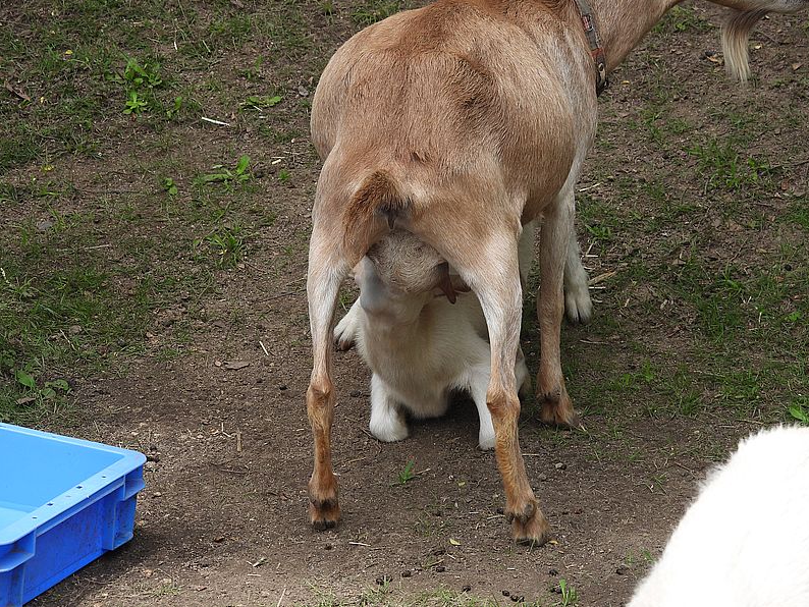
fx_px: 3179
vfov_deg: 10.9
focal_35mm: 136
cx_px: 406
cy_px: 305
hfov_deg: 14.5
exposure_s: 1/400
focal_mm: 24.1
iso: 100
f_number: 4
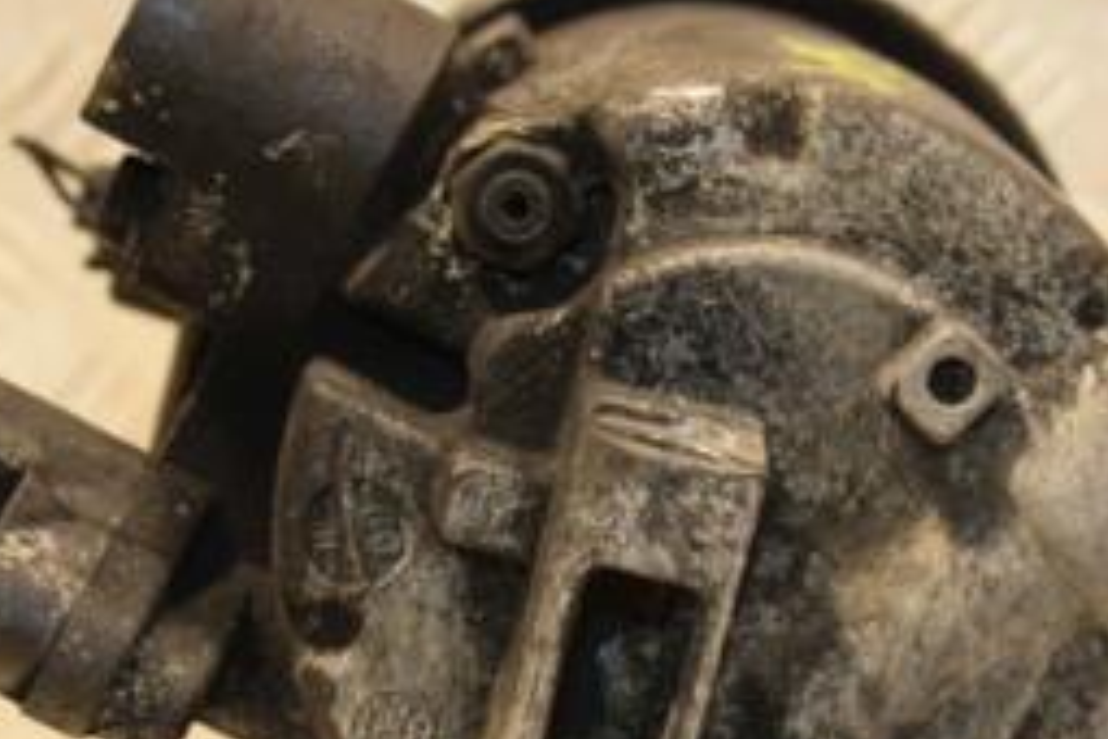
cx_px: 747
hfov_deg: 15.3
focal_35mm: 134
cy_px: 552
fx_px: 4124
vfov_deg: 10.2
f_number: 5
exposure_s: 1/160
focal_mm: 38
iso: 800
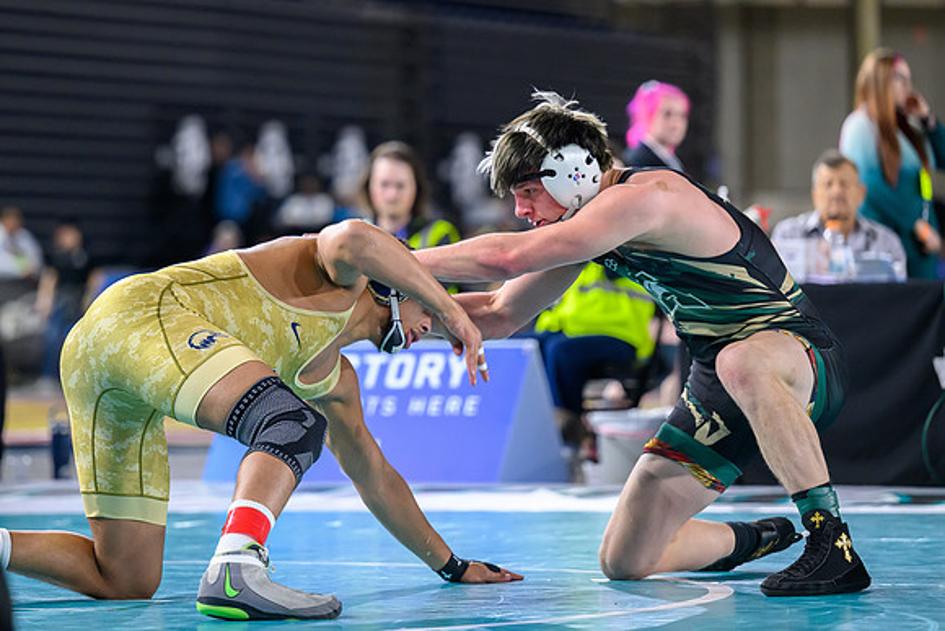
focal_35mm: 177
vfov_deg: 7.8
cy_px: 242
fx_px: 4651
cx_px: 358
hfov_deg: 11.6
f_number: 2.8
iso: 3200
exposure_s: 1/800
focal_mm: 140
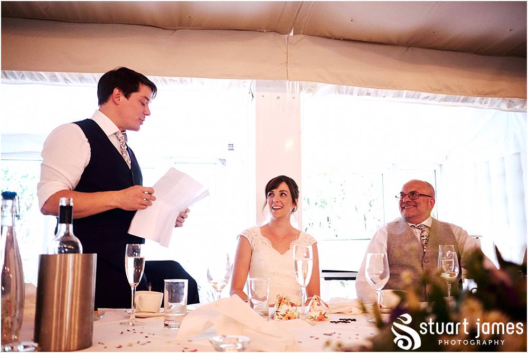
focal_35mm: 35
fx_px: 514
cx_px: 264
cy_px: 176
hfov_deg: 54.4
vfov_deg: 37.9
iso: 6400
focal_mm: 23
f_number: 2.5
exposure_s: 1/100
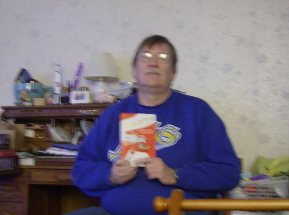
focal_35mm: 56
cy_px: 108
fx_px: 466
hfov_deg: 34.4
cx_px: 144
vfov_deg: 26.0
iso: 200
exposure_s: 1/2.38
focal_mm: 9.3
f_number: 3.4
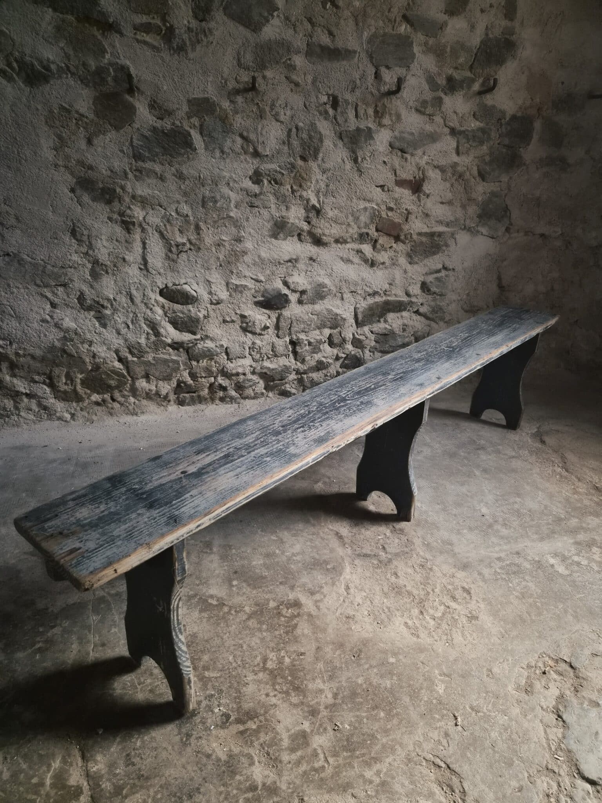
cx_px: 301
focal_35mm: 23
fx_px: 533
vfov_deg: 73.9
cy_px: 402
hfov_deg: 58.9
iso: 2000
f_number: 1.8
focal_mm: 5.4
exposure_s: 1/100
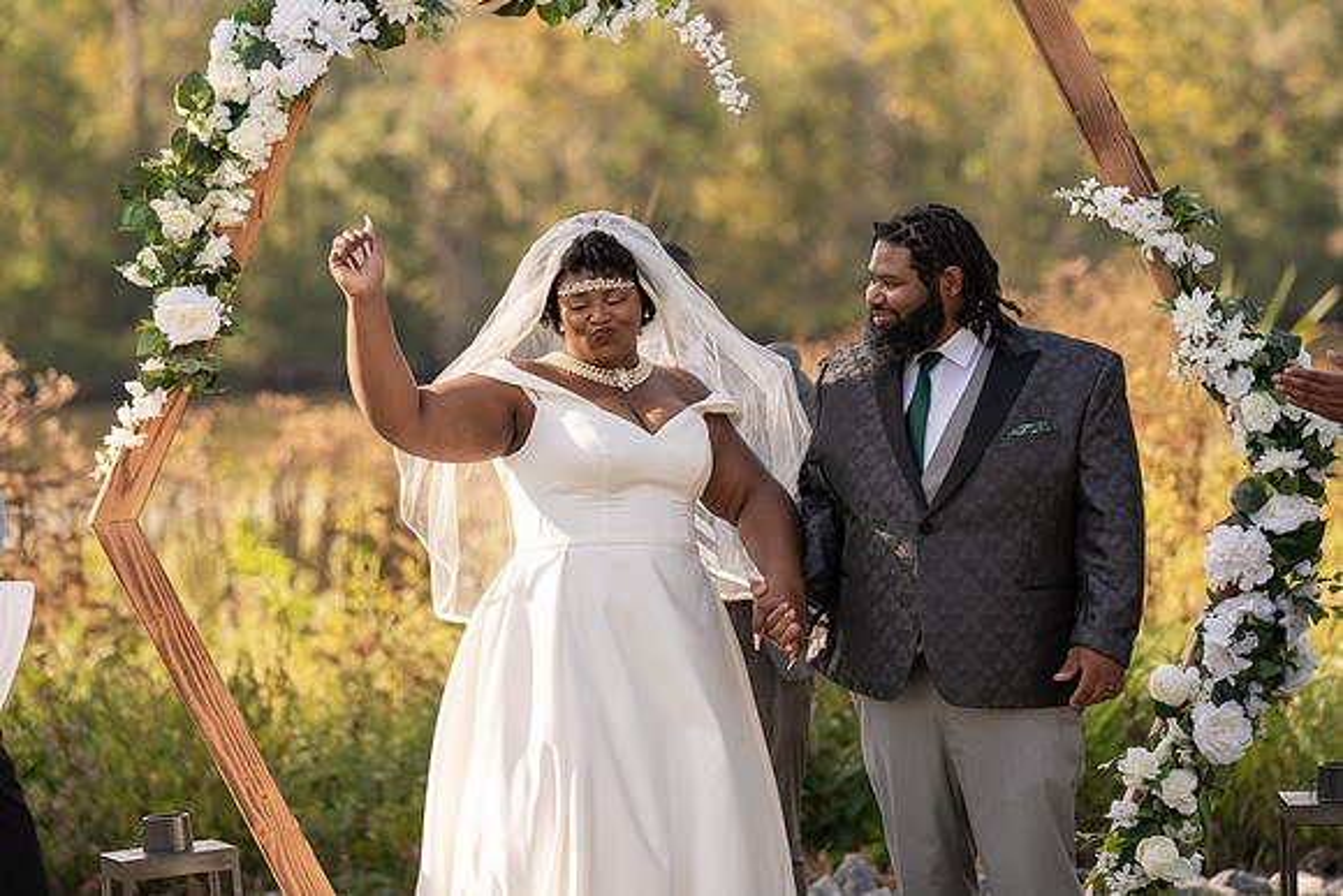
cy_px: 448
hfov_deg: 11.9
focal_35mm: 173
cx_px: 660
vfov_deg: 7.9
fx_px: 6465
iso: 100
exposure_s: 1/500
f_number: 4
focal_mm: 168
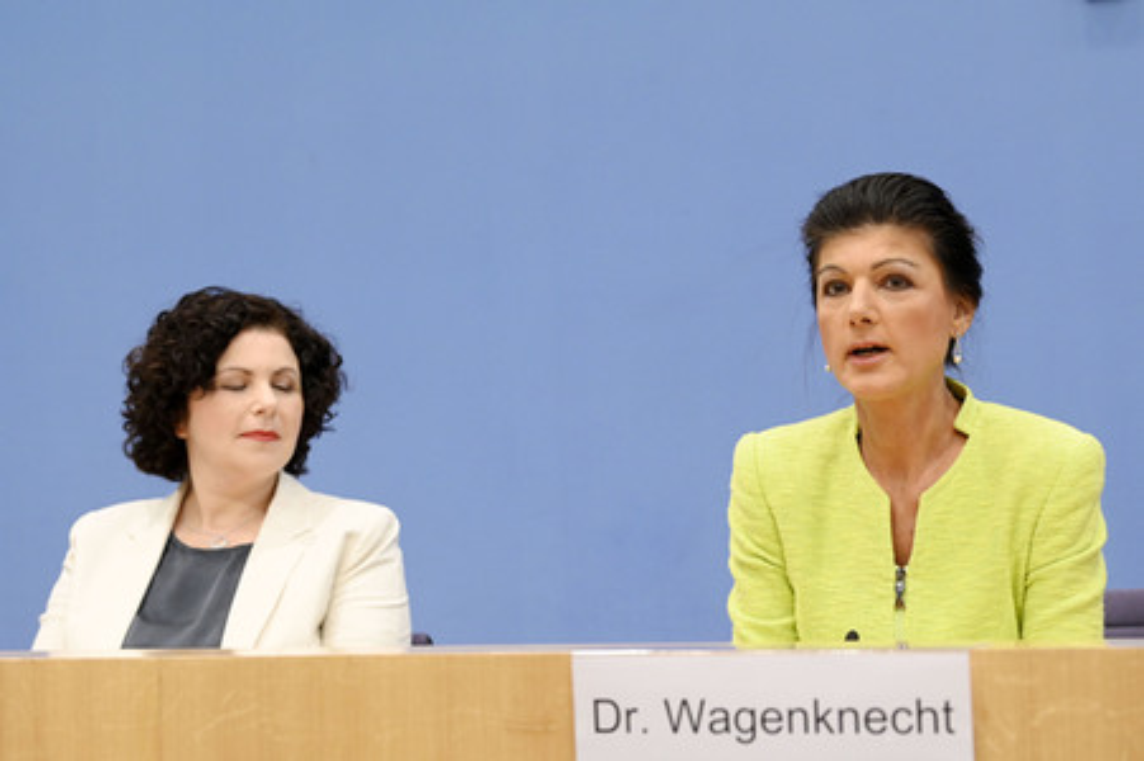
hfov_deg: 27.0
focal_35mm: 75
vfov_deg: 18.2
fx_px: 2382
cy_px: 380
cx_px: 572
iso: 5000
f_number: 5.6
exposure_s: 1/640
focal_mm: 75
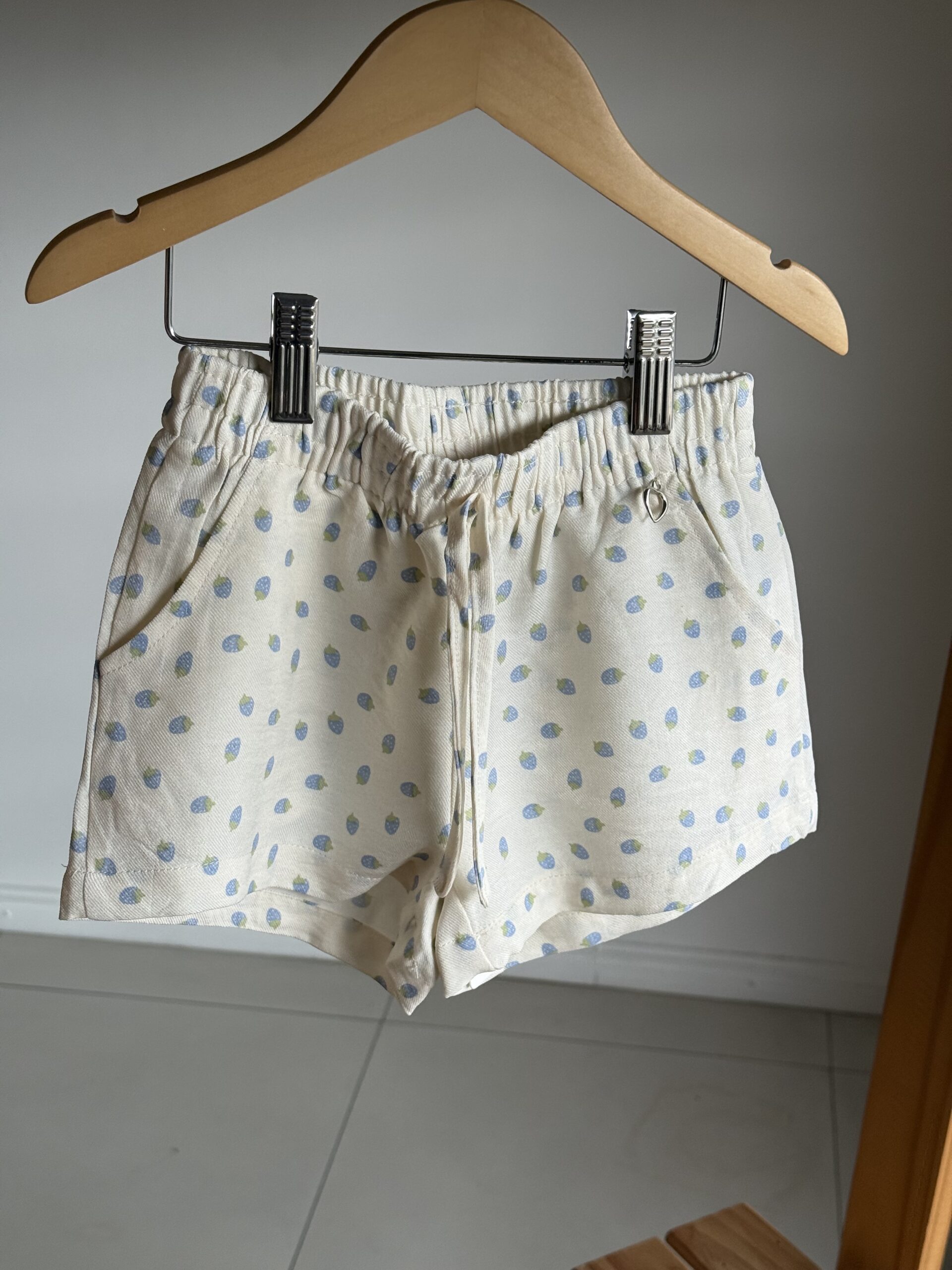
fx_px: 1760
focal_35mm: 48
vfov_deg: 39.7
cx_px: 476
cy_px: 635
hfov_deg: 30.3
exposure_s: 1/121
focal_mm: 6.76
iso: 80
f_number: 1.78
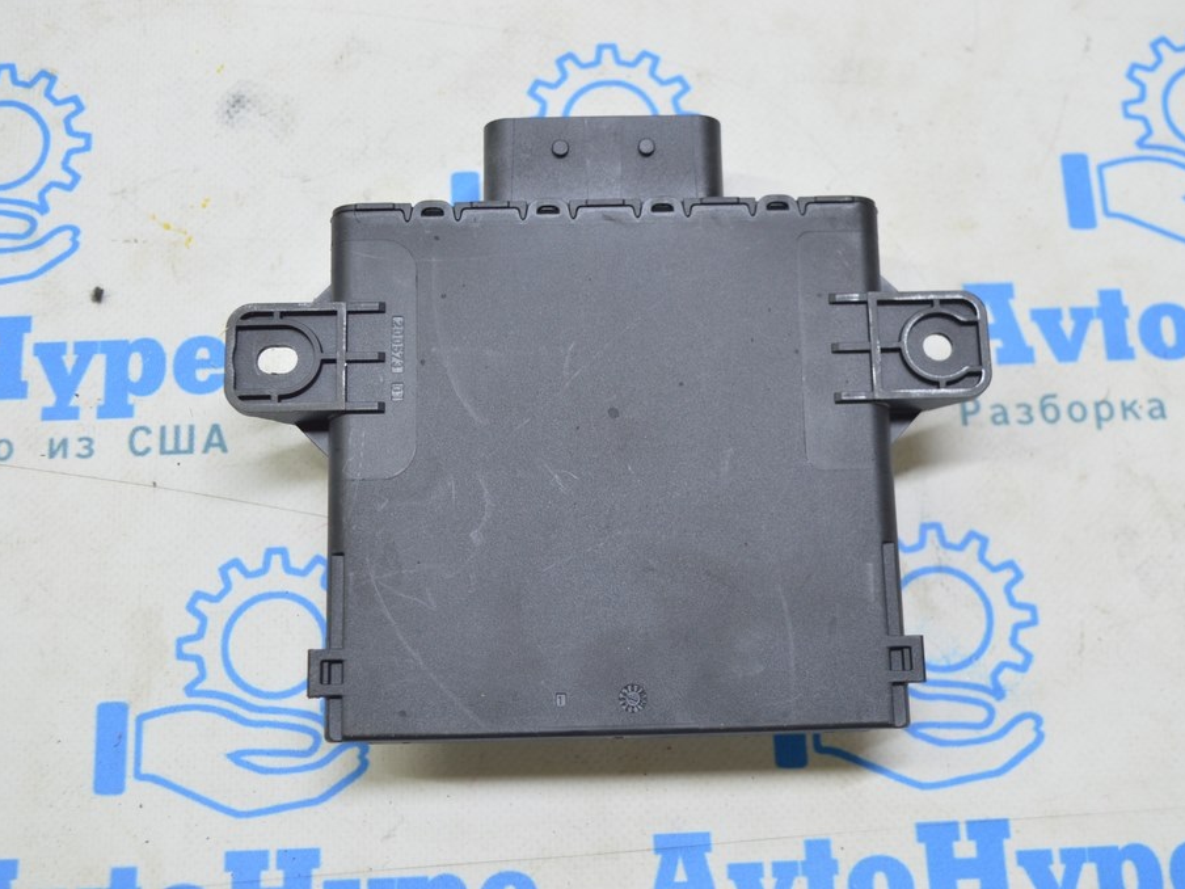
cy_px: 444
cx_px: 583
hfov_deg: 38.9
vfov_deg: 29.7
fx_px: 1677
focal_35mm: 49
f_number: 5.6
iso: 400
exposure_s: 1/20
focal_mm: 30
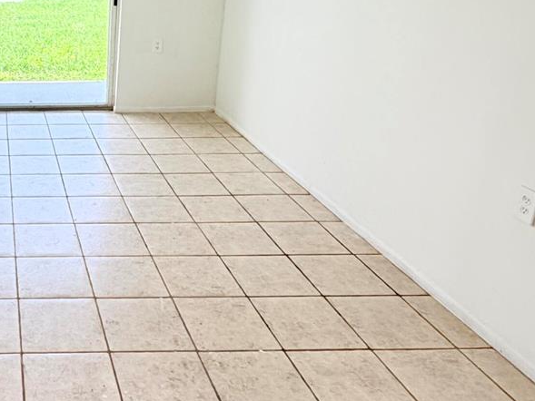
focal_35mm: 38
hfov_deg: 42.9
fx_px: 587
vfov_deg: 36.7
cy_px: 92
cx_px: 13
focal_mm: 2.22
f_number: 2.2
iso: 50
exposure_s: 1/120
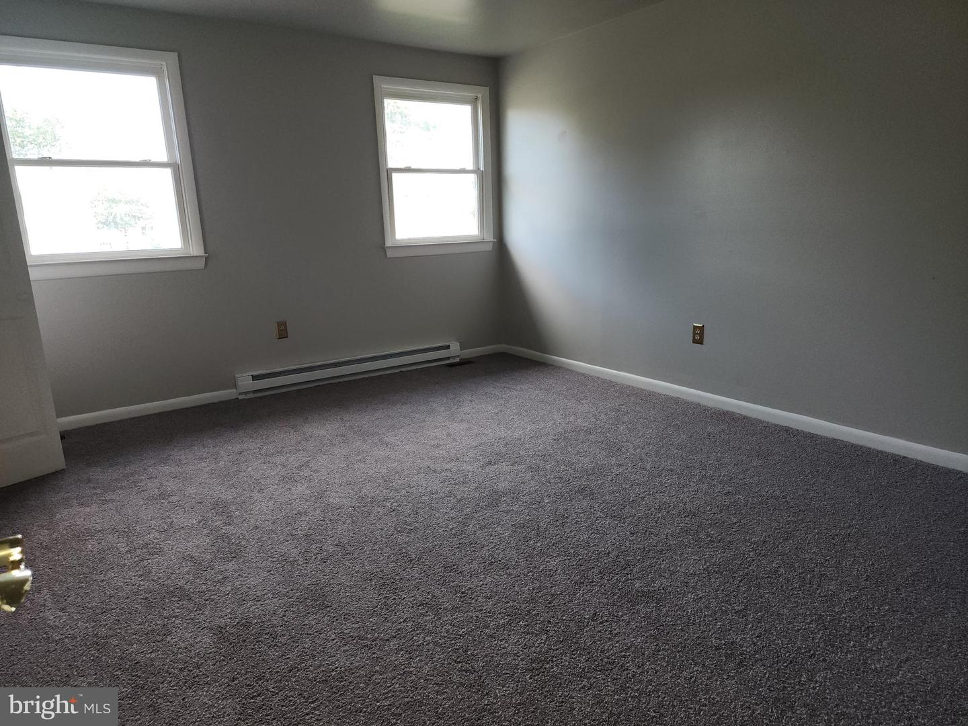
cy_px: 363
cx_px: 484
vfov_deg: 58.9
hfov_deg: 73.9
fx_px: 643
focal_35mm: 23
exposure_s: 1/40
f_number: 1.8
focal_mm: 6.4
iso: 100
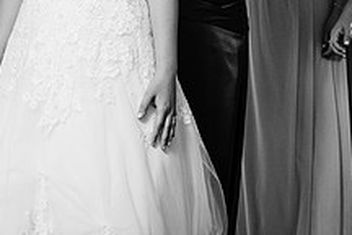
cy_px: -94
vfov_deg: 10.7
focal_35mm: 124
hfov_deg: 16.5
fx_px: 1212
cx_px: 132
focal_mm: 43
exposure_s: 1/200
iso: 1000
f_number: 5.6
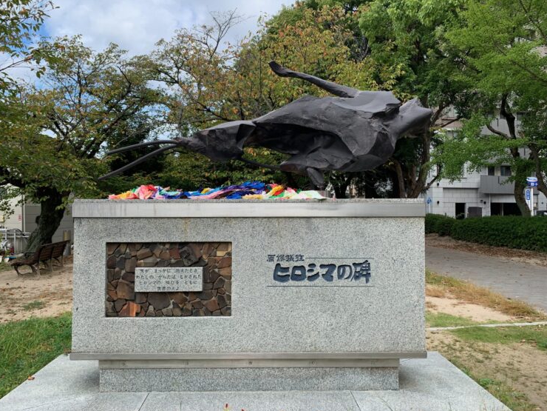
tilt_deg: +2.7
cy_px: 201
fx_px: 427
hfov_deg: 65.3
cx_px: 265
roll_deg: +0.3
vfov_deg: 51.3
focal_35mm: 27
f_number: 1.8
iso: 25
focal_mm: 4.25
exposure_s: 1/669
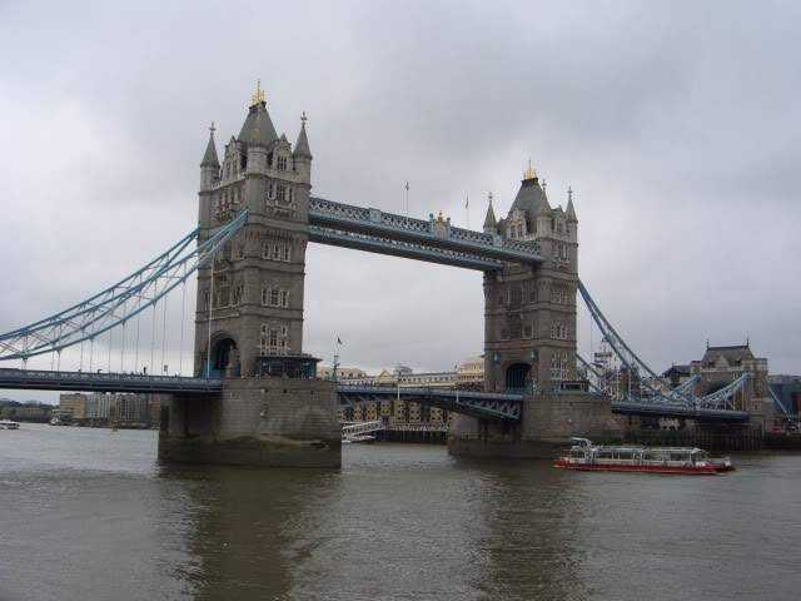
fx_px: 902
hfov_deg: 47.9
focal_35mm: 39
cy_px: 300
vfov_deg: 36.8
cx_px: 400
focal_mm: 8
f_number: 4.8
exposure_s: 1/160
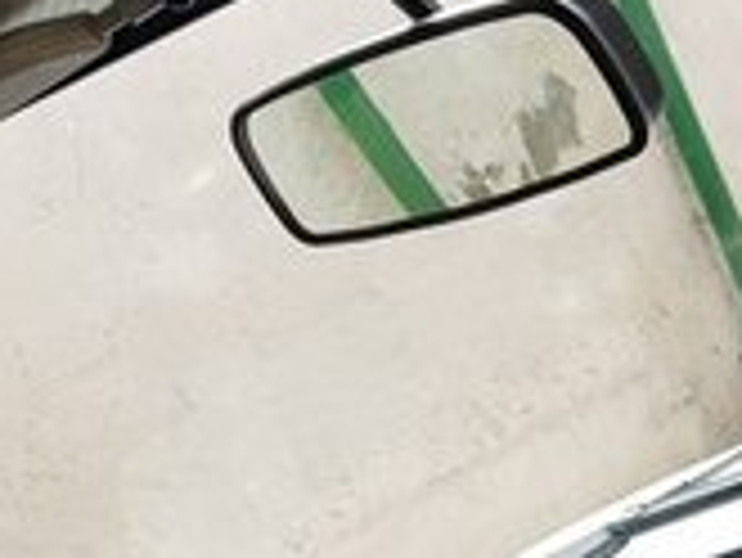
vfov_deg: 13.6
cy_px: 772
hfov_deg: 18.3
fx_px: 2231
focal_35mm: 104
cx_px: 796
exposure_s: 1/230
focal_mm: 4.2
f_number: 1.7
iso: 40
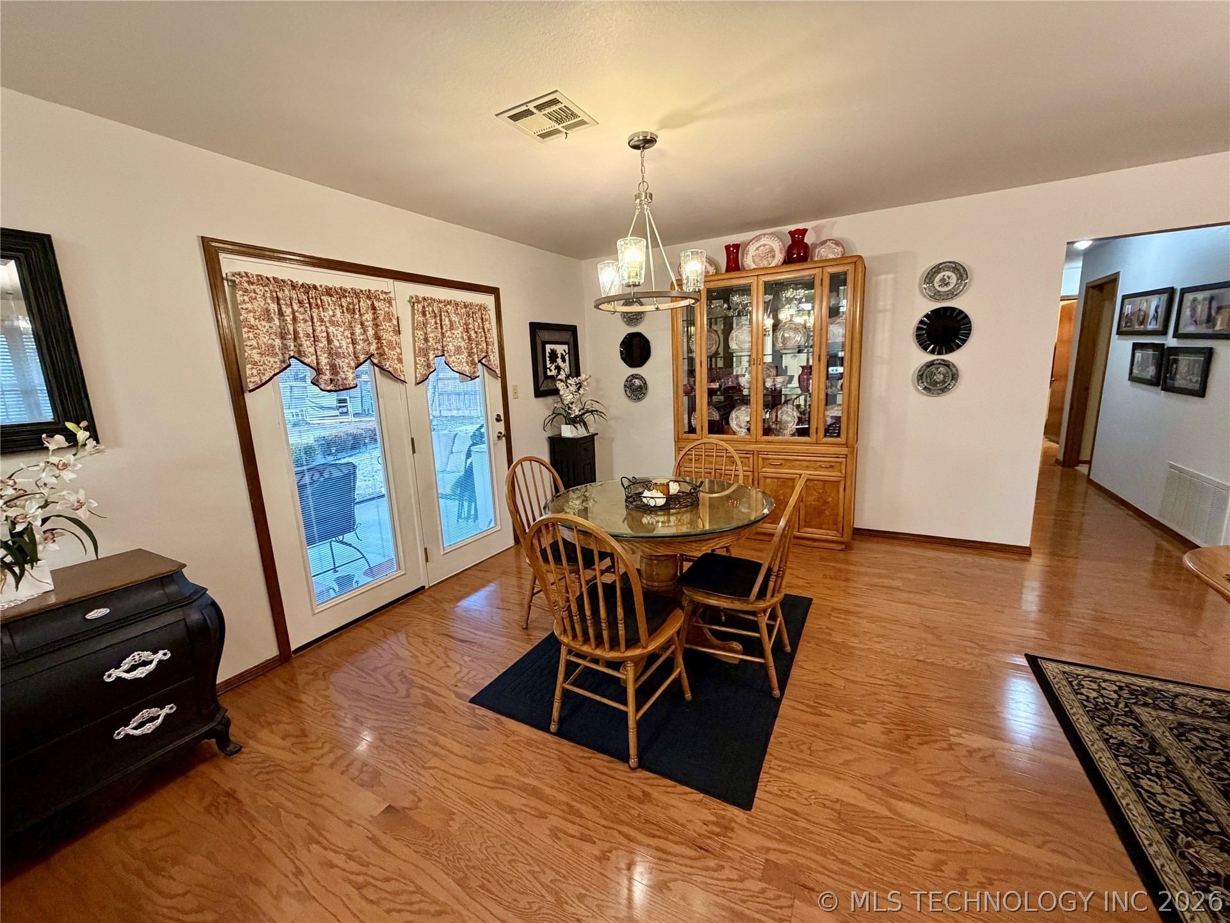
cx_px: 615
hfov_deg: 102.1
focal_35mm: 14
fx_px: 497
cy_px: 462
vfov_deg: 85.7
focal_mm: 2.22
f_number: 2.2
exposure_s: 1/60
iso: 500
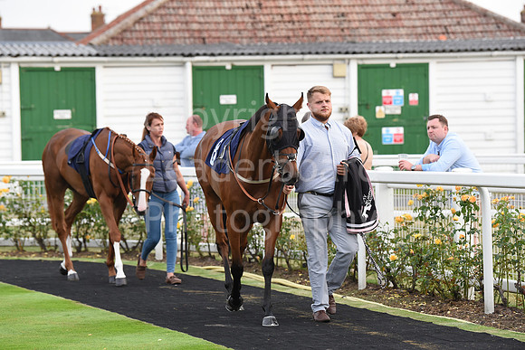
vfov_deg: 8.6
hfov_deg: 12.8
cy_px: 175
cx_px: 262
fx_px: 2334
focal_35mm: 160
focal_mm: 160
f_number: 4.5
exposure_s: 1/800
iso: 1600
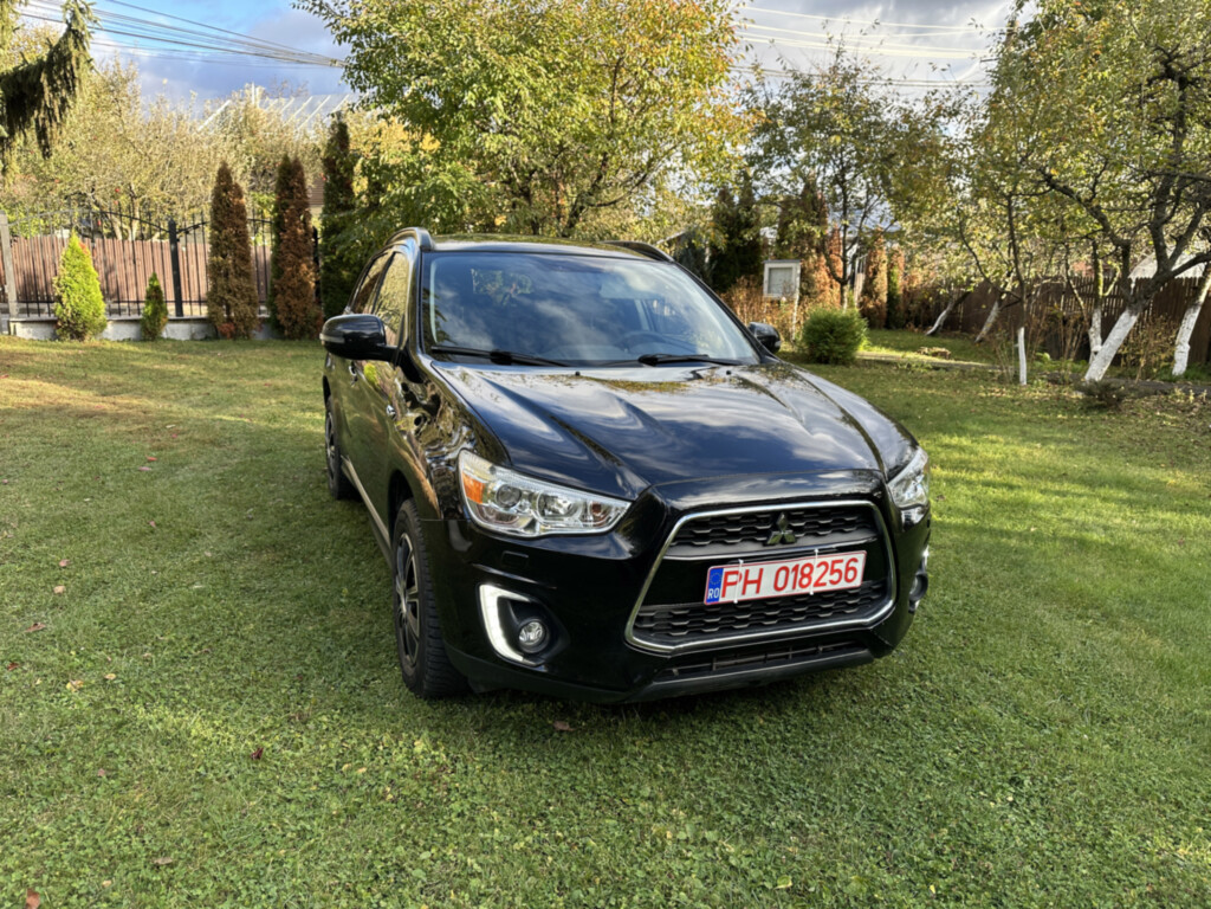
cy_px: 454
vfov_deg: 56.8
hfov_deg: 71.6
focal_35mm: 24
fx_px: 840
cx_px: 606
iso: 80
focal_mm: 6.86
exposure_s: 1/484
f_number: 1.78
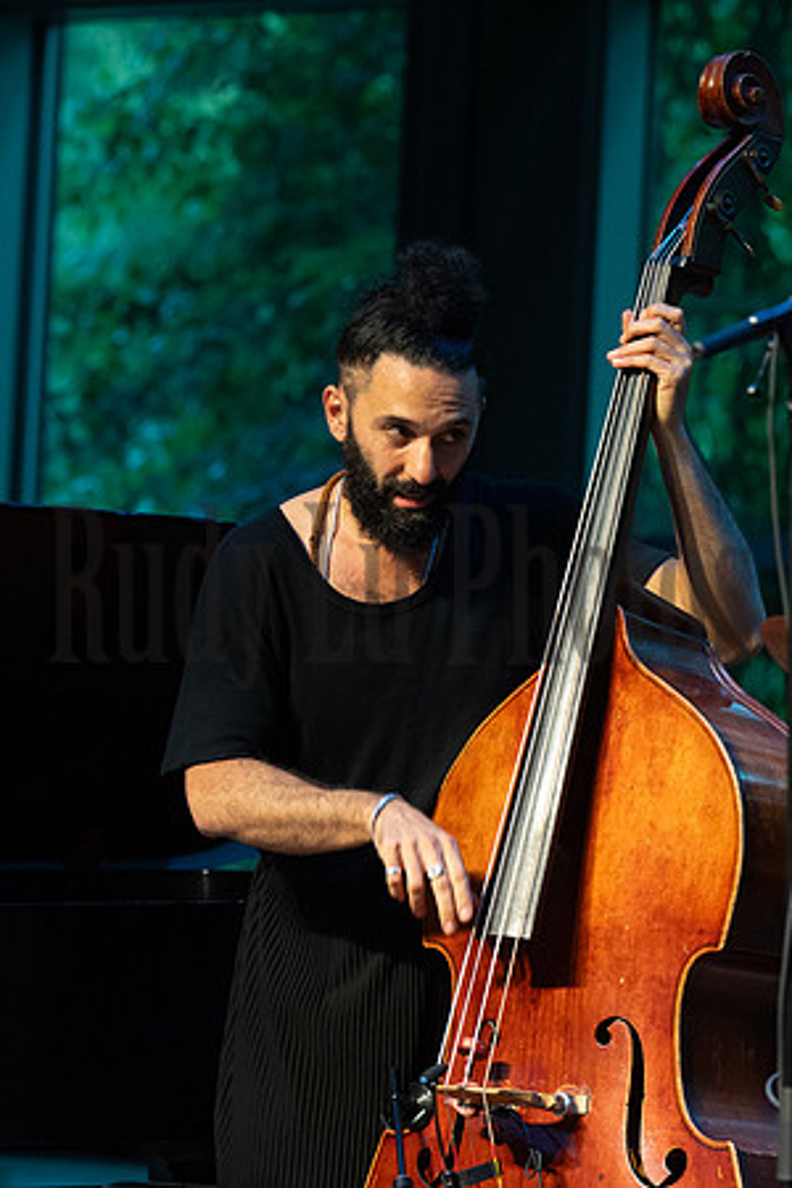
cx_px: 396
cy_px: 594
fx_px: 9899
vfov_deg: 6.9
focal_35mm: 300
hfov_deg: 4.6
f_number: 5.6
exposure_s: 1/160
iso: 3200
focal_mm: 200
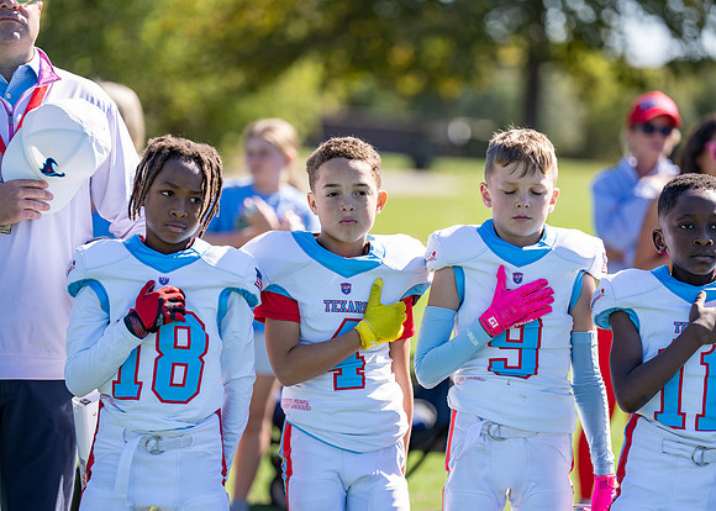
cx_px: 363
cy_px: 274
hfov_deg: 10.8
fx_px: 3775
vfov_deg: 7.7
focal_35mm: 186
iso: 125
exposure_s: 1/1000
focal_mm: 160
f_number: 2.8
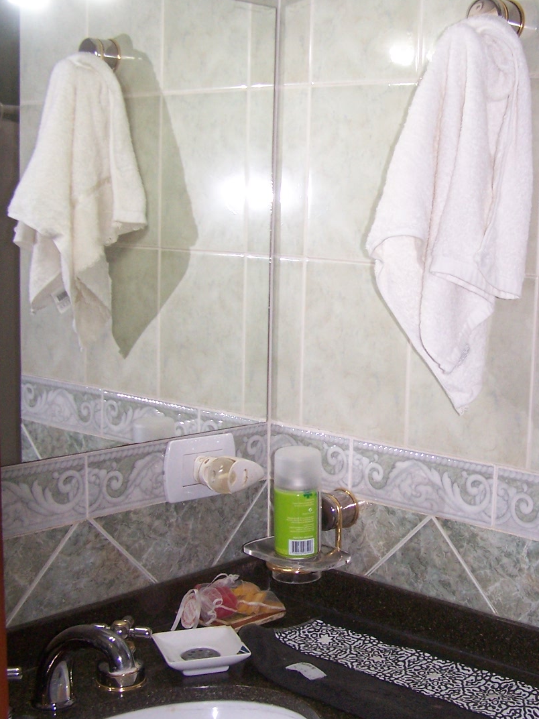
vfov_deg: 34.9
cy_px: 366
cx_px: 389
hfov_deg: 26.3
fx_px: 1142
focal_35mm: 55
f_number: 2.8
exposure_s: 1/60
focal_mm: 6.3
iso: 140
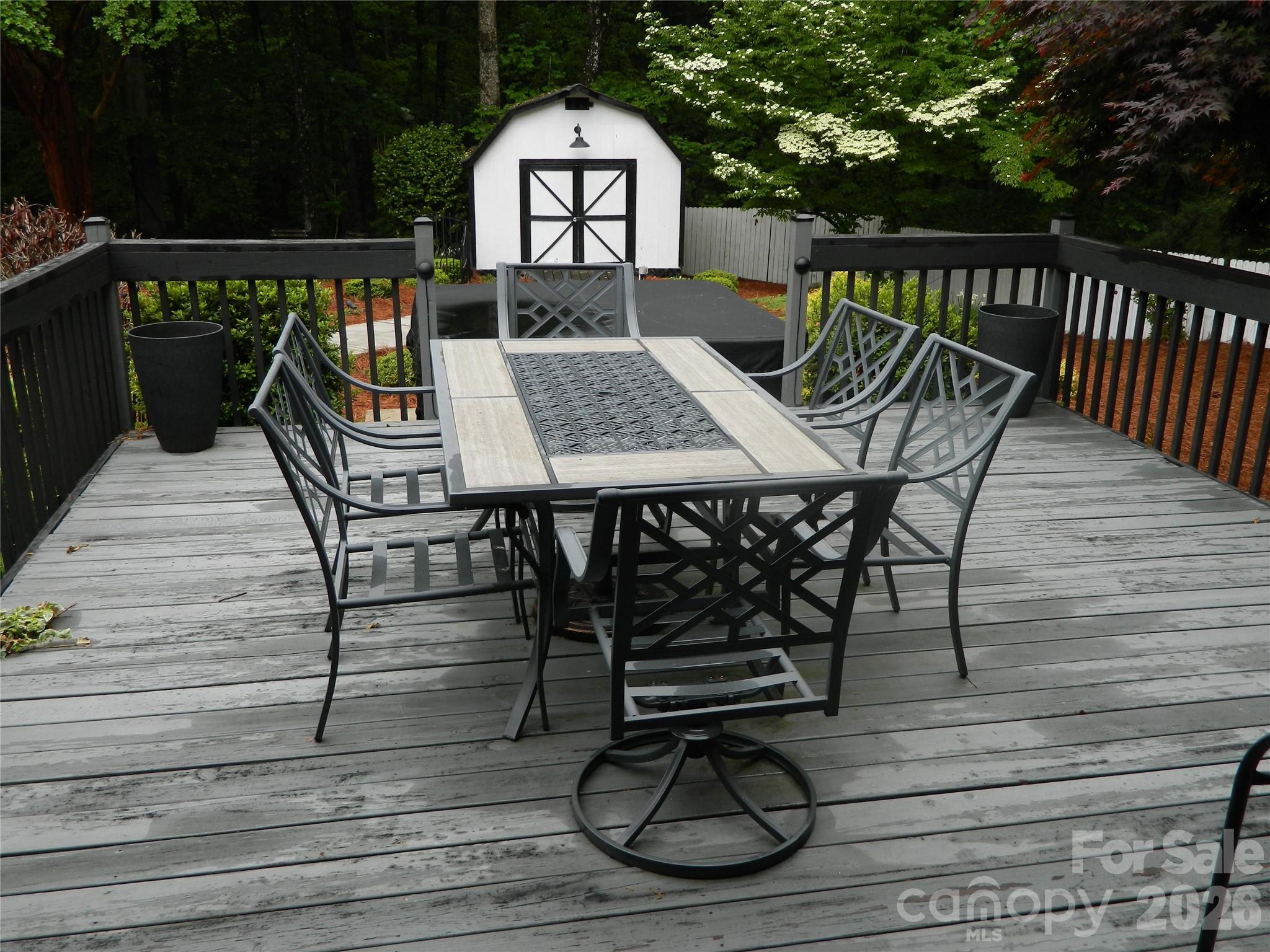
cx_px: 635
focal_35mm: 31
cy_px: 476
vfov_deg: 45.4
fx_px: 1137
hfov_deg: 58.4
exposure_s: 1/100
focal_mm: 5.6
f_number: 3.2
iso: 80
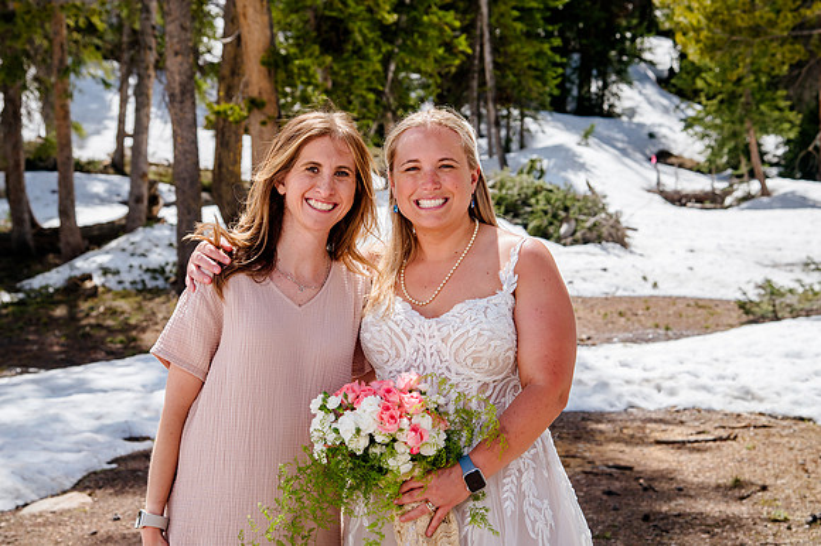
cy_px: 249
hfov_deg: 28.6
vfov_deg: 19.2
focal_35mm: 71
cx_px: 410
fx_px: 1611
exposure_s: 1/320
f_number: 7.1
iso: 400
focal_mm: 65
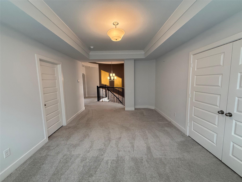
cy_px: 91
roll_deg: +1.3
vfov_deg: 85.7
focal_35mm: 14
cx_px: 121
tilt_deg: -4.9
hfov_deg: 102.1
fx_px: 98
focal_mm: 2.22
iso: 250
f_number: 2.2
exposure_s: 1/120
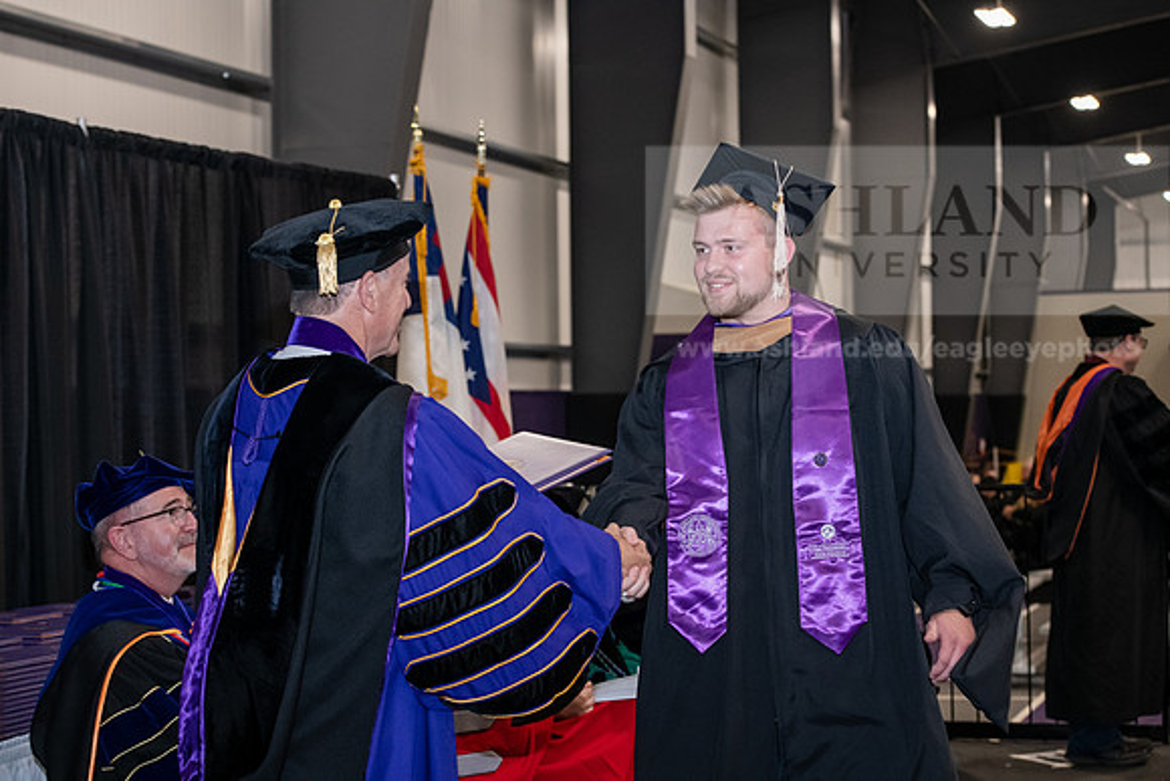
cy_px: 390
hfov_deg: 28.8
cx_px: 585
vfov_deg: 19.5
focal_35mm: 70
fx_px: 2275
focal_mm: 70
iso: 2500
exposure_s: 1/200
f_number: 5.6
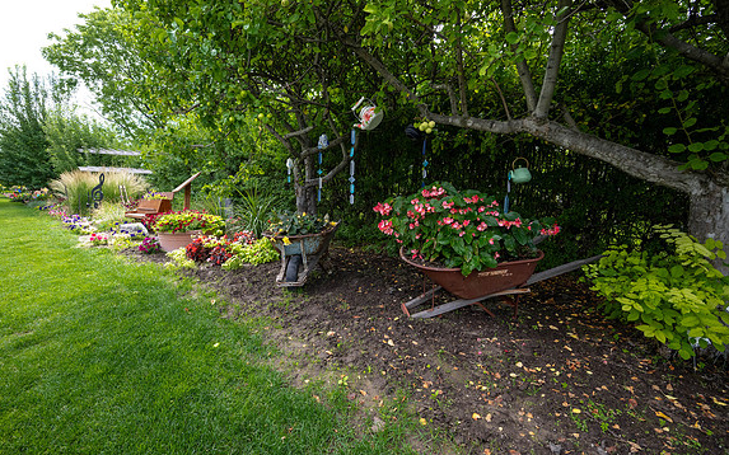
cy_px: 245
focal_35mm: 16
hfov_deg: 97.8
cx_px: 363
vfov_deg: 71.1
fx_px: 318
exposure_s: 1/640
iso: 800
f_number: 6.3
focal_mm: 15.5
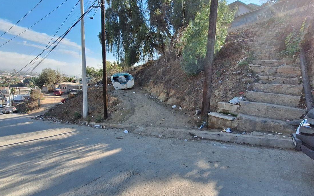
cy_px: 98
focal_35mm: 15
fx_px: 128
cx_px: 144
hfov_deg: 101.2
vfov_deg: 74.8
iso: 40
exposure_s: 1/1318
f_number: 2.2
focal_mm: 1.74
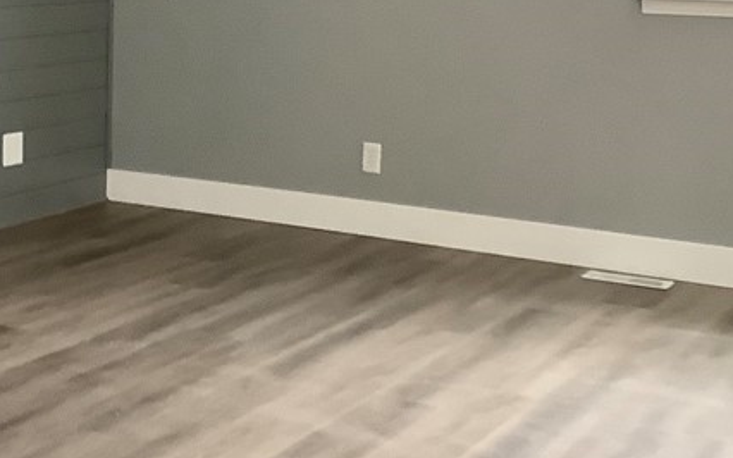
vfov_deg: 16.3
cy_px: 62
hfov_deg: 25.4
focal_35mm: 79
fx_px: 1578
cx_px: 81
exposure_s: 1/60
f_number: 2.4
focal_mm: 3.3
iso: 320
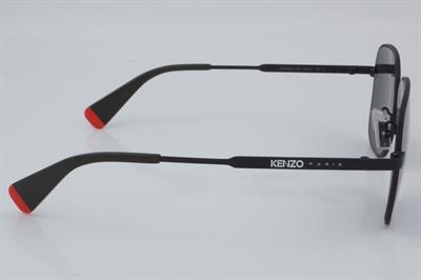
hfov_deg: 27.0
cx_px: 210
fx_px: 876
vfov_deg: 18.2
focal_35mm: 75
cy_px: 140
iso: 100
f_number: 32
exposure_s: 1/4
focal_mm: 50
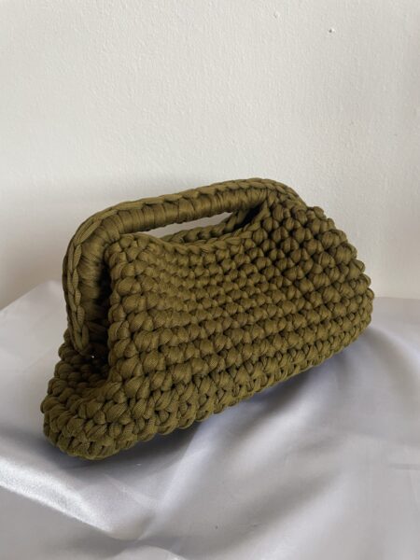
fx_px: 421
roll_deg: +3.3
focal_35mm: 26
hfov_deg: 53.1
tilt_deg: -25.3
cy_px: 280
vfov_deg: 67.3
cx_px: 210
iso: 125
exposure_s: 1/60
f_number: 1.6
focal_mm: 4.2
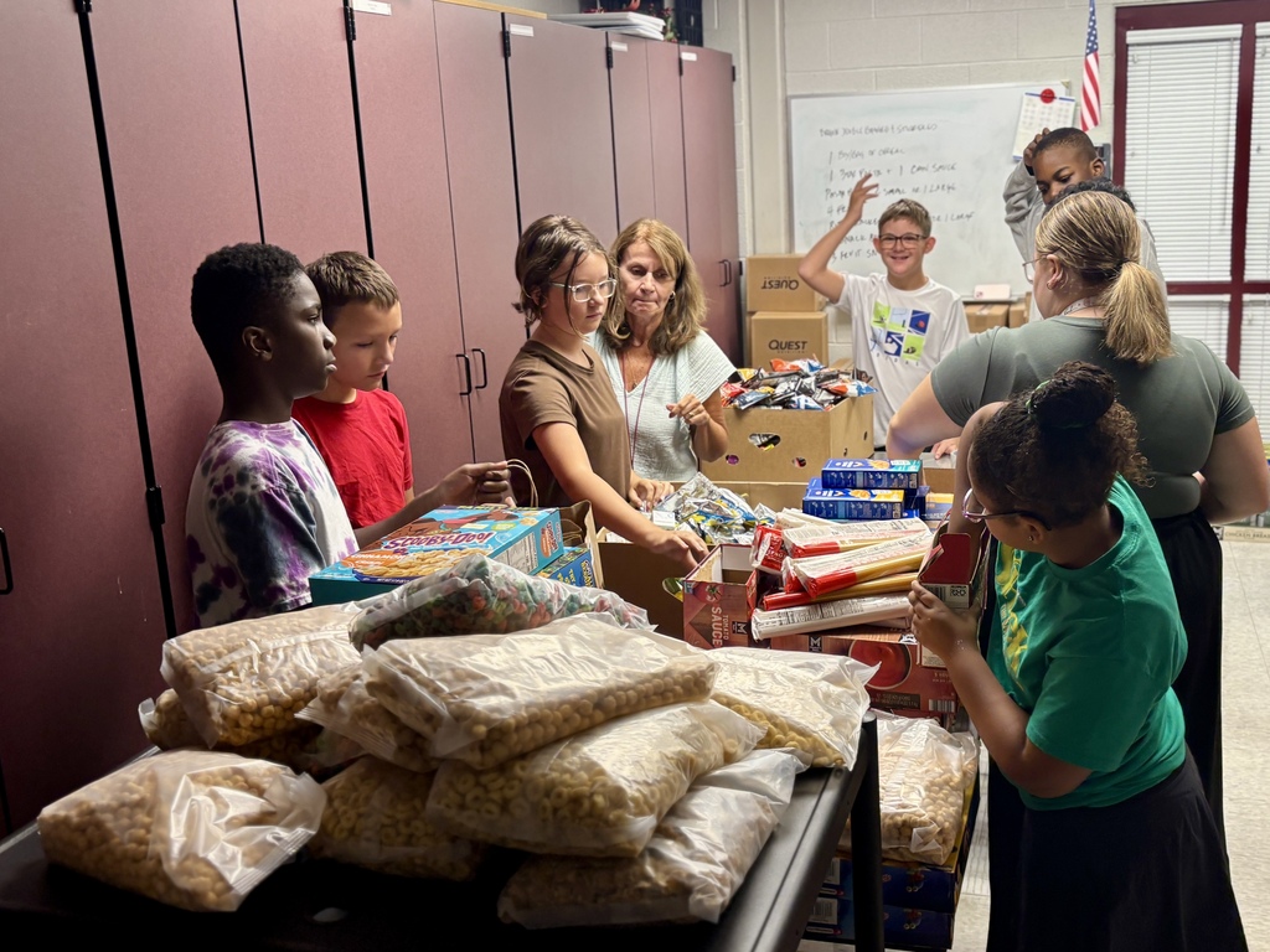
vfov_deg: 53.1
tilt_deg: -13.2
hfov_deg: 67.3
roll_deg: +1.9
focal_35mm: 26
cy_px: 476
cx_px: 635
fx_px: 954
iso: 100
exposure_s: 1/60
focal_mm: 5.96
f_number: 1.6
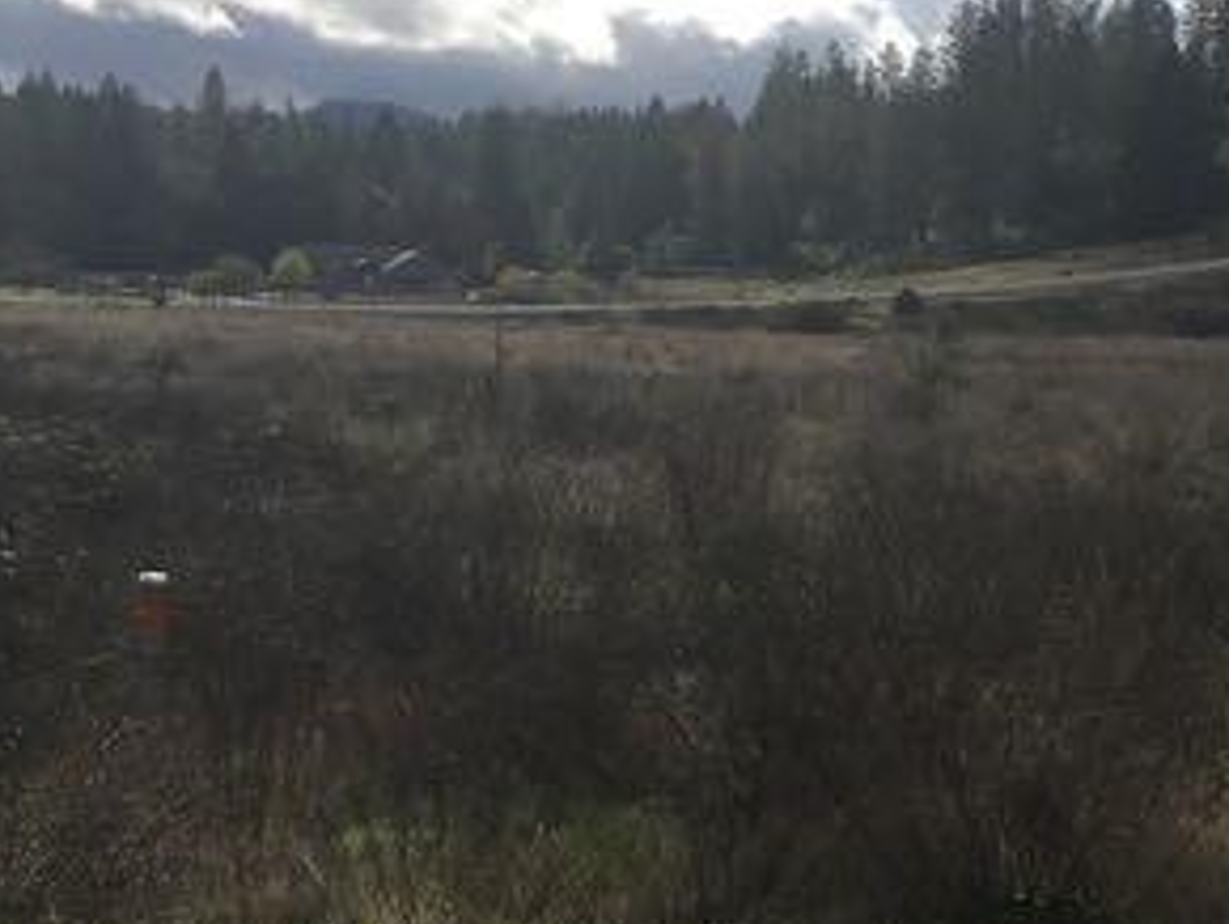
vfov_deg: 20.2
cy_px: 776
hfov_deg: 25.7
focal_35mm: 72
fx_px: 2558
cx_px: 1208
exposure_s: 1/1972
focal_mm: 4.15
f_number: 2.2
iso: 25
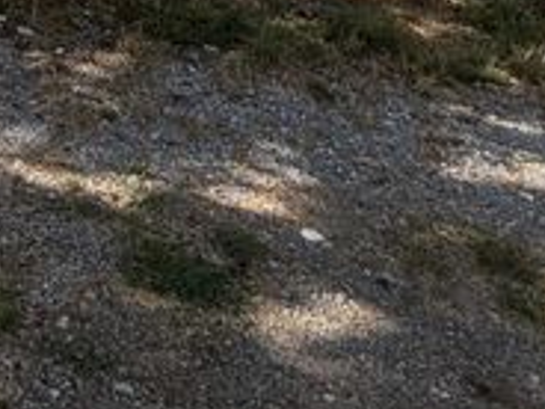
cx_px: -145
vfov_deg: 14.3
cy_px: -501
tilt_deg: +5.9
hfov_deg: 22.6
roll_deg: -1.6
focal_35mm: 78
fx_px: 1228
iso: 25
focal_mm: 2.22
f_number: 2.2
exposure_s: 1/770
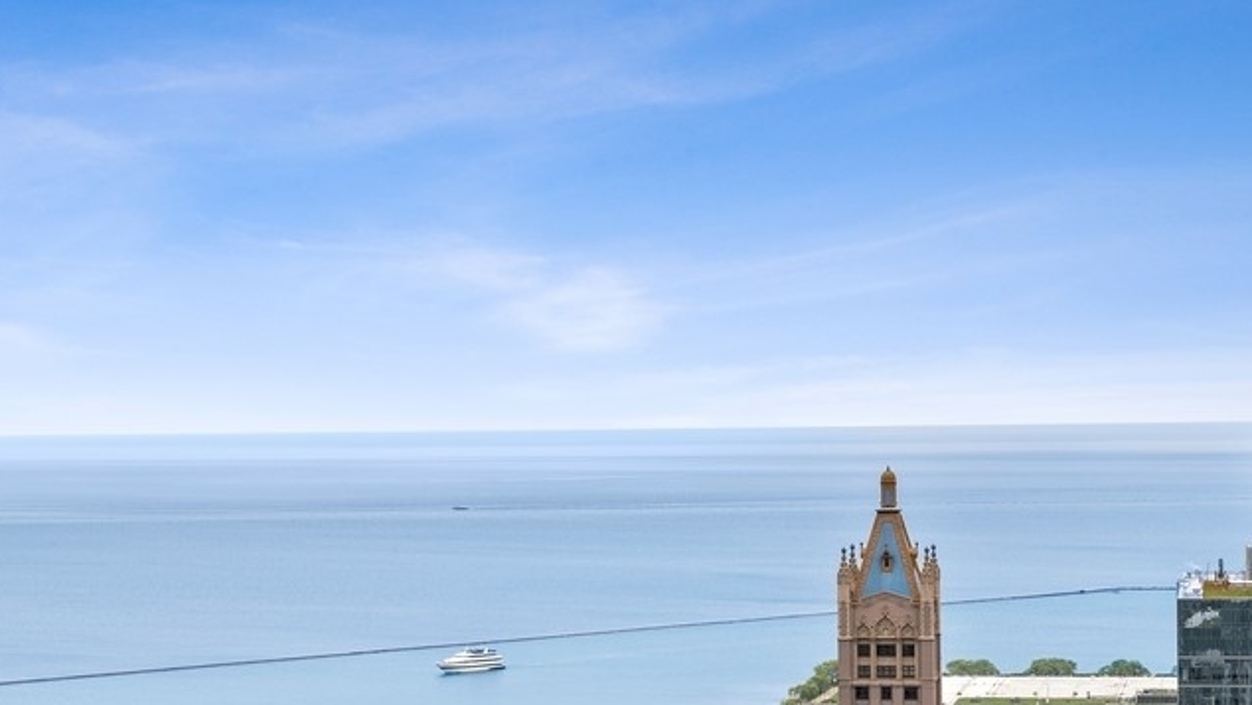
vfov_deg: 11.6
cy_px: 494
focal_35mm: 104
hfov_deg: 20.5
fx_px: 3453
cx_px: 467
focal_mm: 70
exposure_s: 1/640
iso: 200
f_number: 8
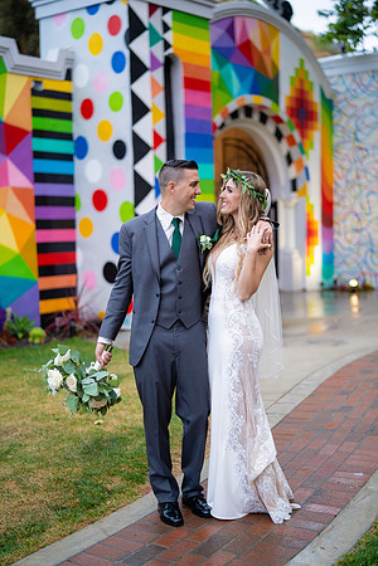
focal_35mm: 50
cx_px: 189
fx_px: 787
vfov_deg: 39.6
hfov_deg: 27.0
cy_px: 283
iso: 640
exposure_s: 1/200
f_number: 1.4
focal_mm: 50
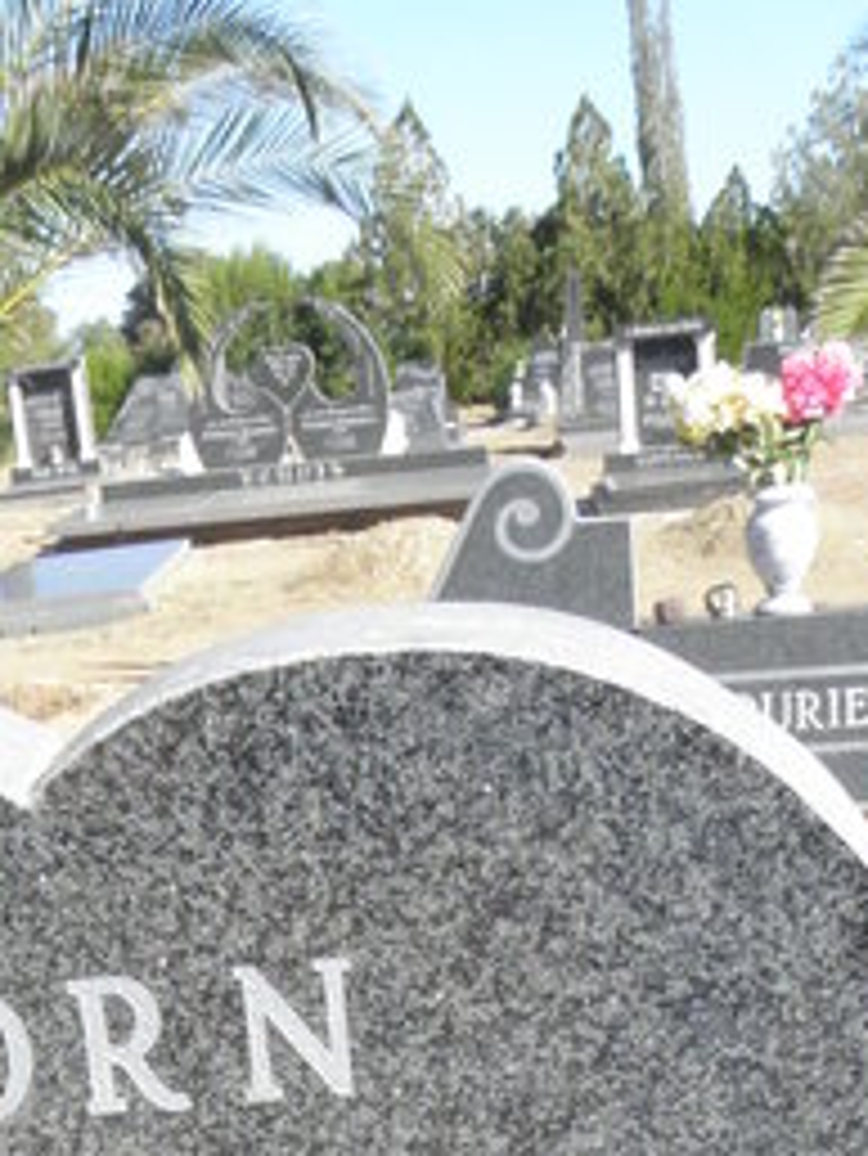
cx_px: 234
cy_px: 1691
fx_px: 2706
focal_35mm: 81
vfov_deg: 20.8
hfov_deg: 18.1
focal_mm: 4.6
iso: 200
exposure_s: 1/400
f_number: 6.3
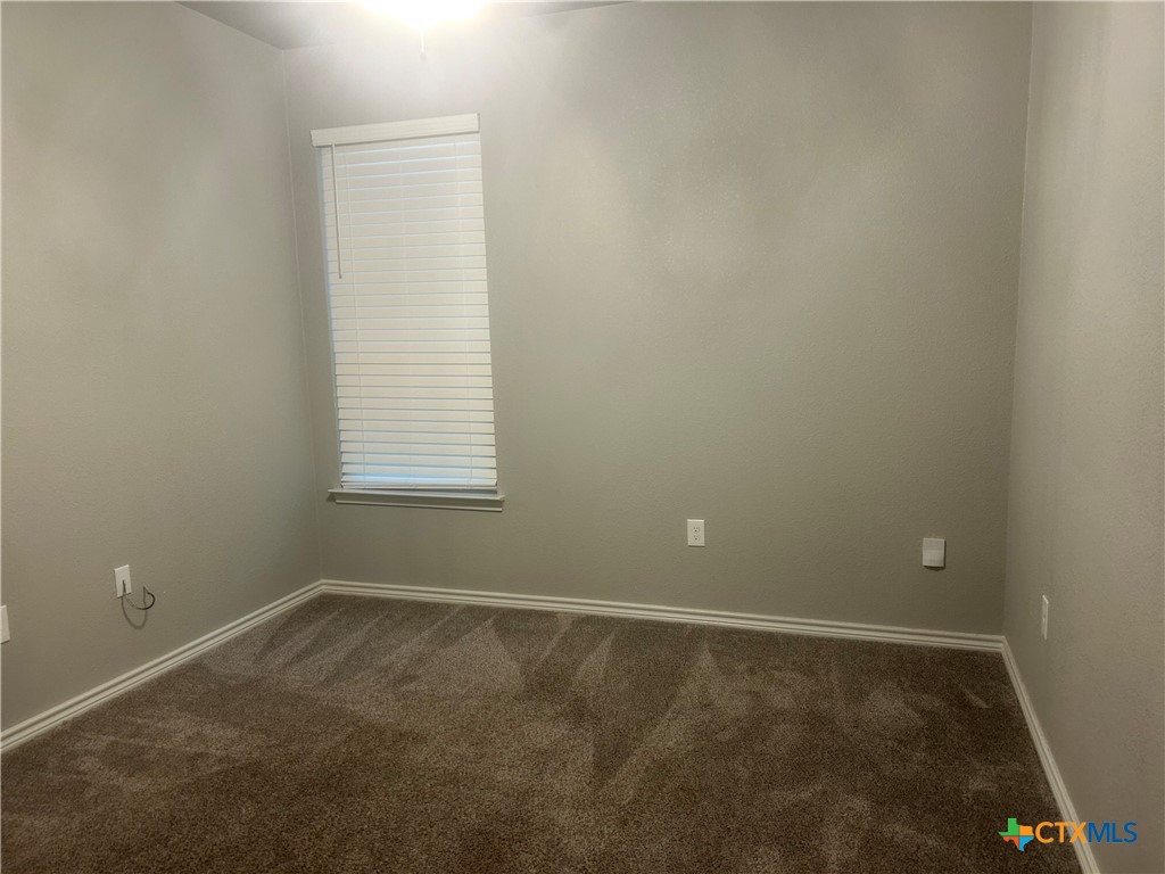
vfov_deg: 53.1
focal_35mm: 26
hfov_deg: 67.3
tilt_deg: -8.9
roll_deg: +1.9
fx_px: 875
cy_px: 437
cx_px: 582
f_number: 1.5
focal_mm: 5.7
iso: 125
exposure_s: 1/60
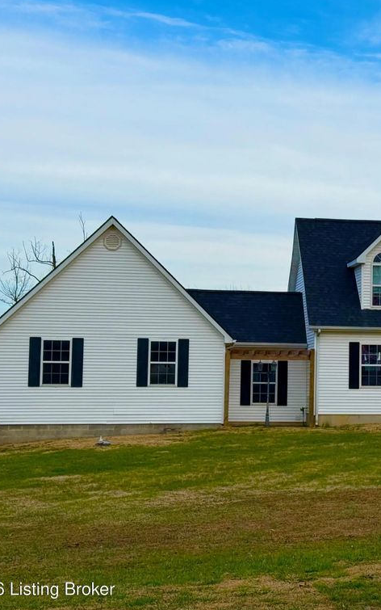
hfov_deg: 18.5
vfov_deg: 29.8
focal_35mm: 69
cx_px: 365
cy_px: 307
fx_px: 1146
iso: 64
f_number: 1.78
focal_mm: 6.76
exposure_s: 1/3378
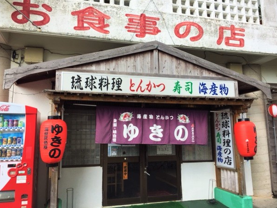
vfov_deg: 45.4
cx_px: 142
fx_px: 248
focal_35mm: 31
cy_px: 99
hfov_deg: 58.4
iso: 32
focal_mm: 4.15
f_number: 2.2
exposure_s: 1/659
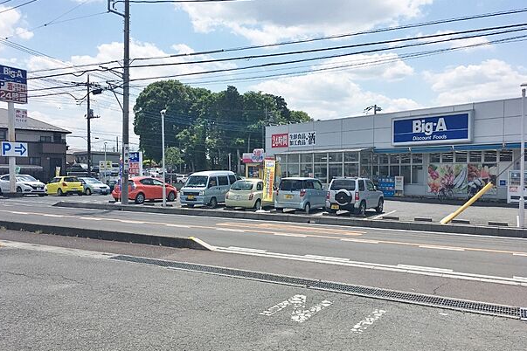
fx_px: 454
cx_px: 263
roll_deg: +1.5
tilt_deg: -4.3
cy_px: 188
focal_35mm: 31
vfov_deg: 42.3
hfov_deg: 60.3
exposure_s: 1/2849
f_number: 2.2
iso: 25
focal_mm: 4.15
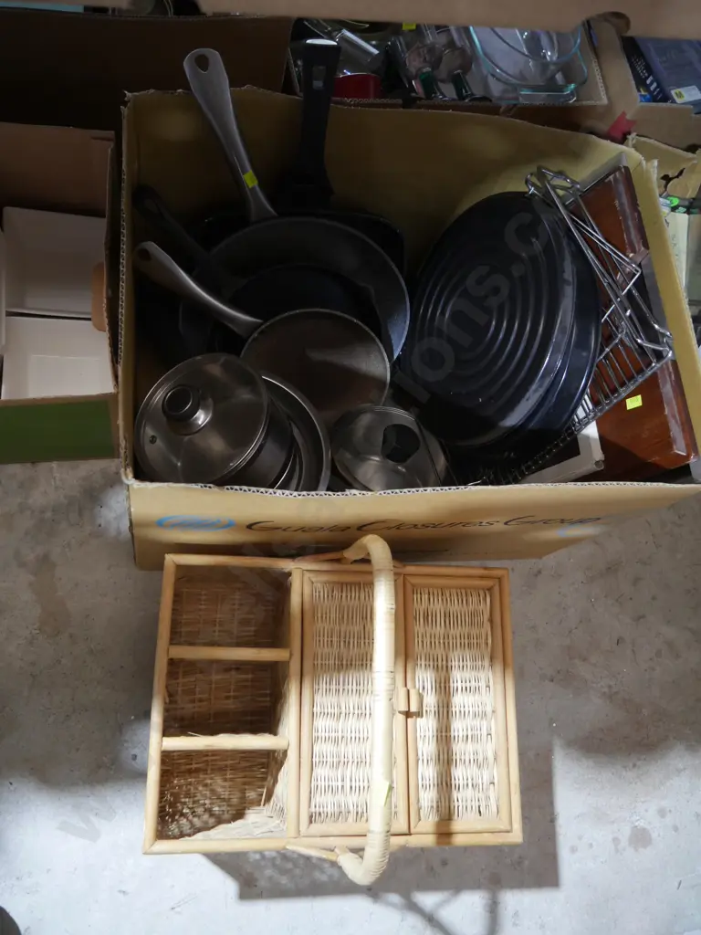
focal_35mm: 28
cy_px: 468
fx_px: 756
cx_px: 350
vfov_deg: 63.4
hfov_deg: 49.7
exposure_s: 1/60
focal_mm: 14
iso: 1600
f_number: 3.5
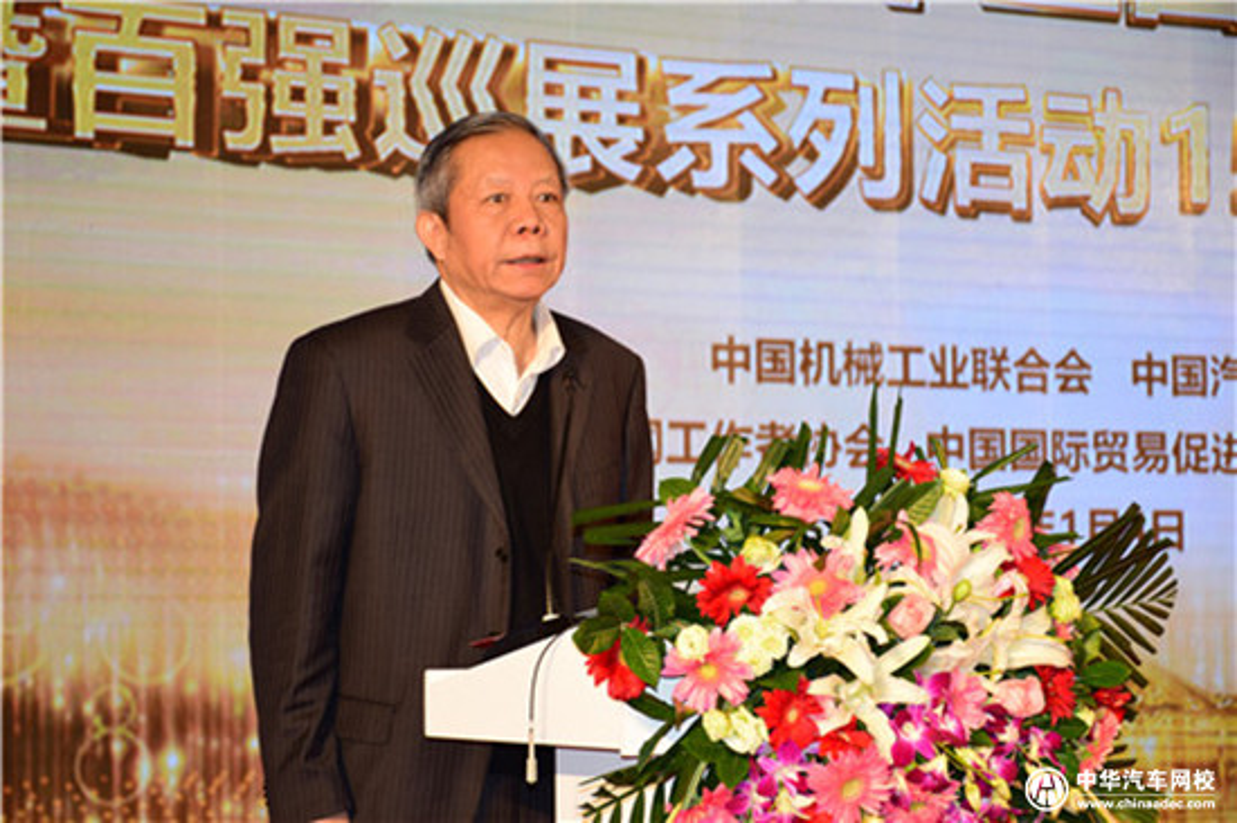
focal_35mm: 105
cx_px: 618
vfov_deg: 13.0
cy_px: 412
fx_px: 3606
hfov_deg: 19.5
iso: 400
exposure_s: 1/60
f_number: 5
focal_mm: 70
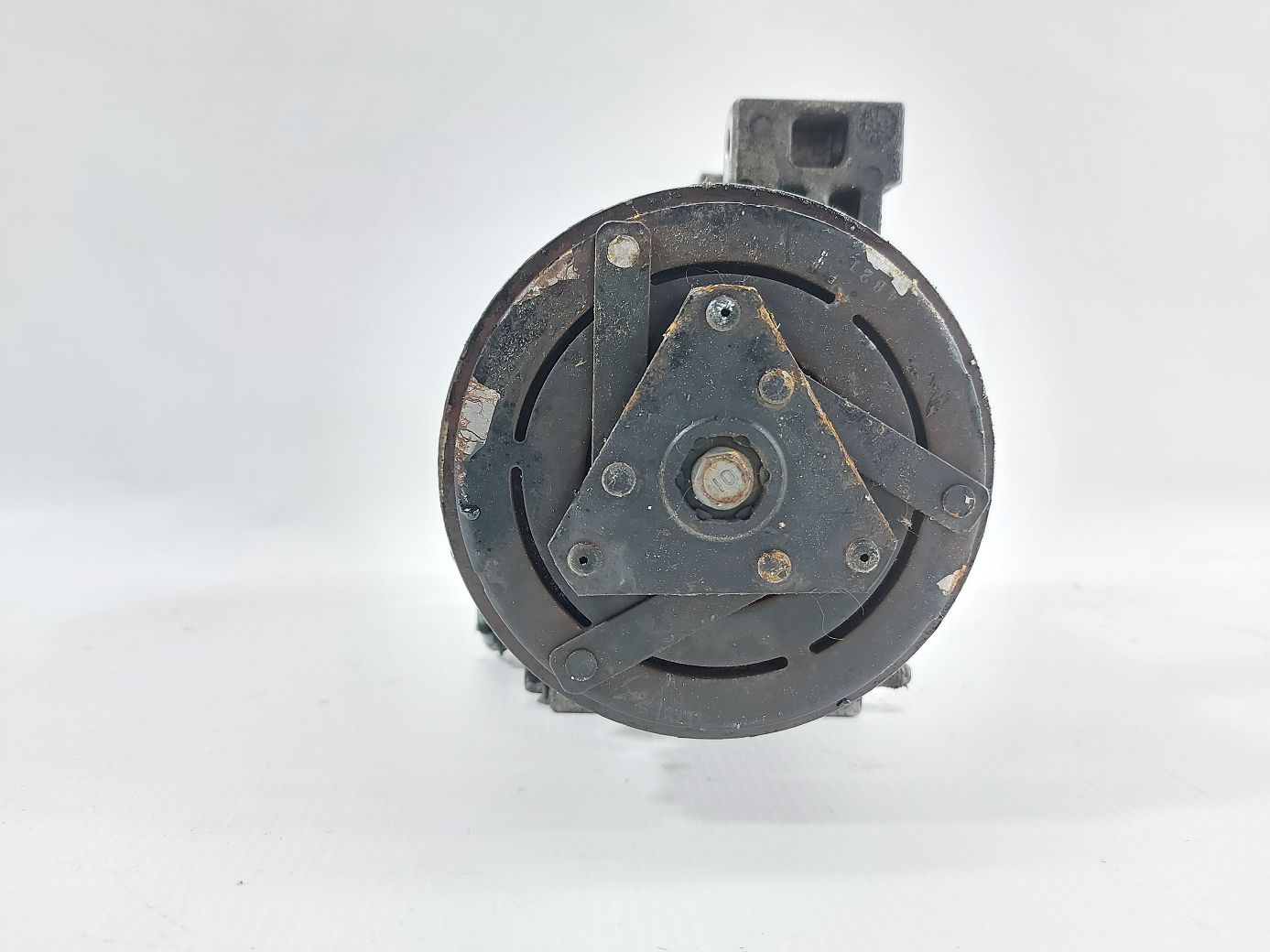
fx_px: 880
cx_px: 635
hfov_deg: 71.6
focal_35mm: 24
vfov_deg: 56.8
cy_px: 476
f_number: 1.8
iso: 200
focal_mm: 5.23
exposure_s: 1/50
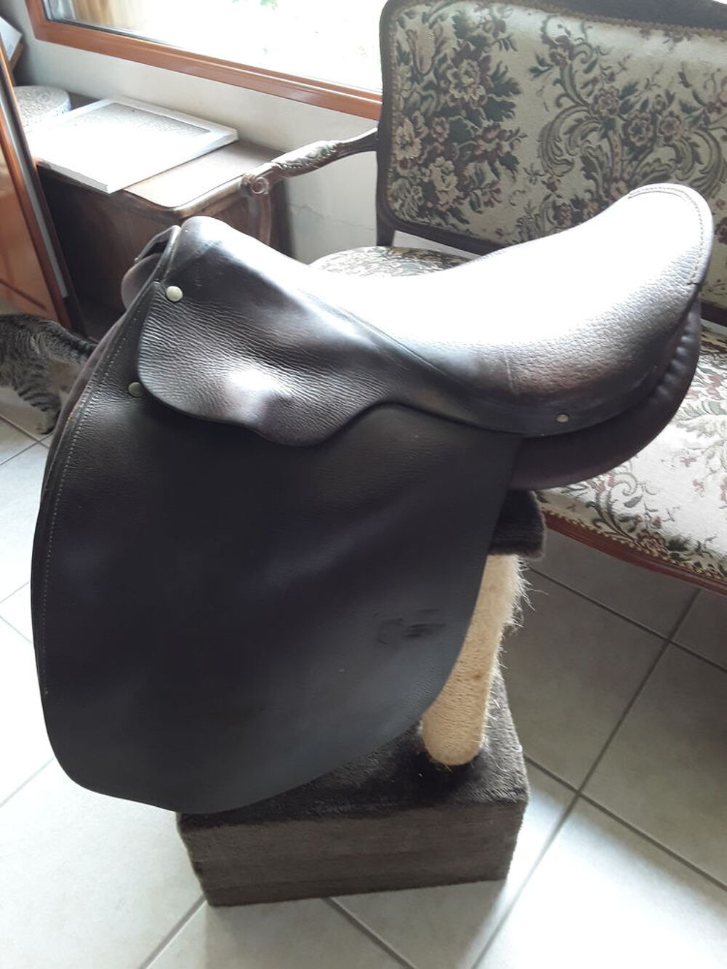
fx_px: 756
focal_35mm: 27
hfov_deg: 51.4
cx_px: 364
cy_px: 484
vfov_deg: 65.3
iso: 64
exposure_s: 1/33
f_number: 1.9
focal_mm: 2.91
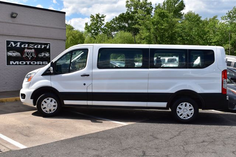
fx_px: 265
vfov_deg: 33.0
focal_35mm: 40
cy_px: 78
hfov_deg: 47.9
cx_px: 118
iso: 320
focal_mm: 27
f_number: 11
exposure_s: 1/500
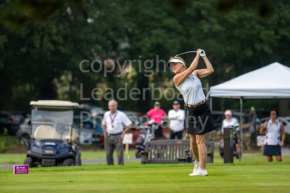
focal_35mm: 300
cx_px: 145
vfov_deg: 4.6
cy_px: 96
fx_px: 2417
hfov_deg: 6.9
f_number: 5
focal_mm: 300
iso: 200
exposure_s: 1/500
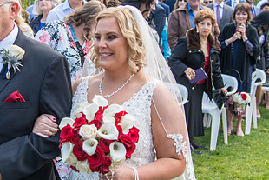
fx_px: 531
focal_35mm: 71
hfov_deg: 28.3
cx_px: 92
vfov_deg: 19.2
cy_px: 74
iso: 400
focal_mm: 38
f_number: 4
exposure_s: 1/250
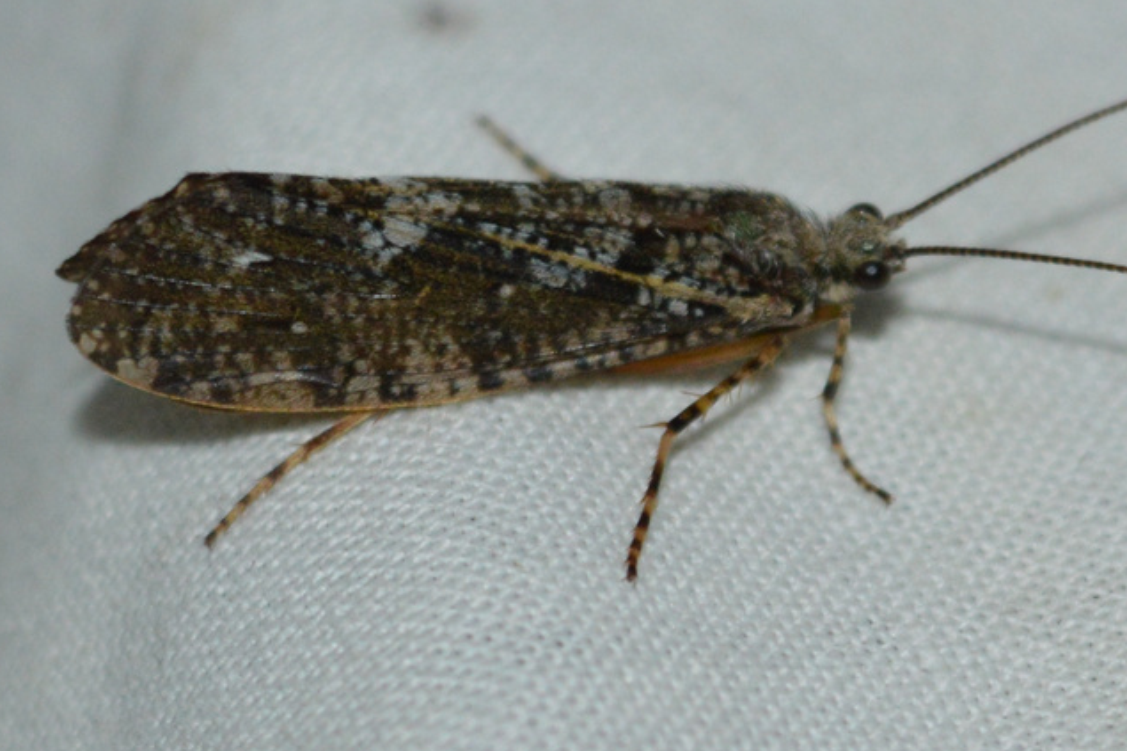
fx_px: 3904
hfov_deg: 16.4
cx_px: 729
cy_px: 321
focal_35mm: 125
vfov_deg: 11.0
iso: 800
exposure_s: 1/60
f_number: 5.6
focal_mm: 55
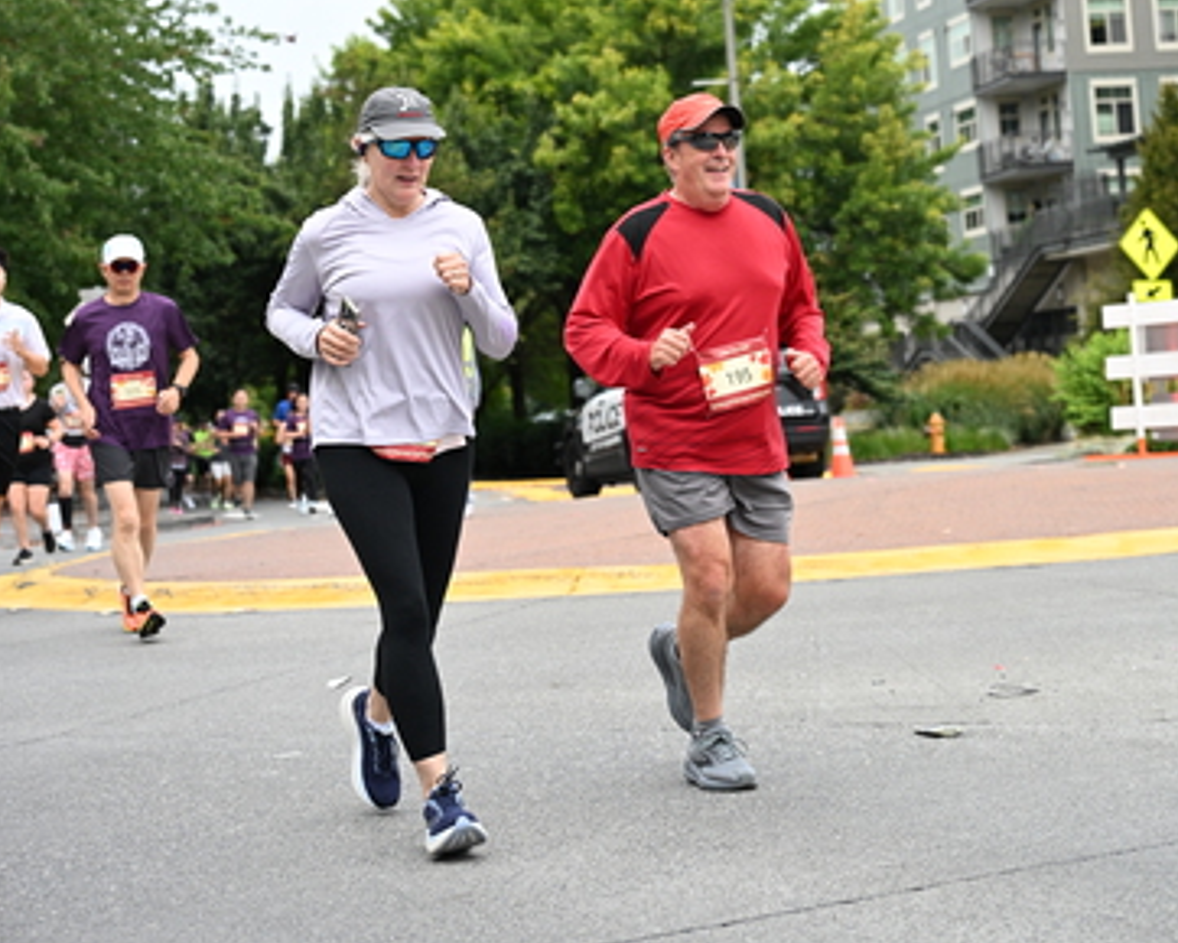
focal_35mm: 77
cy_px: 114
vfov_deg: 19.6
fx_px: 2686
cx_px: 584
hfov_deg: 24.7
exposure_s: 1/800
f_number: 4
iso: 1600
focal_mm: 54
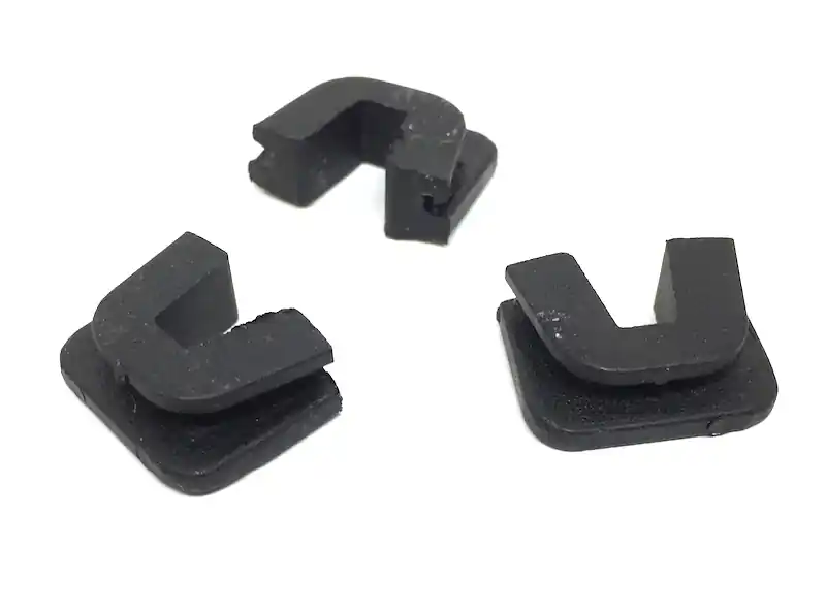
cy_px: 308
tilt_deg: -46.2
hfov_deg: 61.8
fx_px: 690
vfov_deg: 48.0
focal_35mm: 29
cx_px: 413
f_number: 2.2
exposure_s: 1/50
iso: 40
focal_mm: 4.15
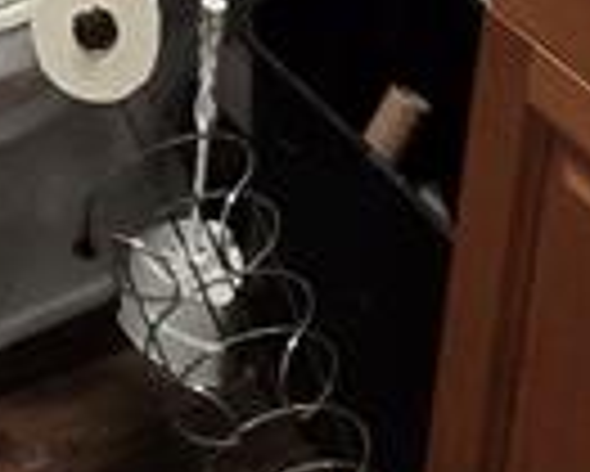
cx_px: -288
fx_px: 1730
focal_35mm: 99
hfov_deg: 17.5
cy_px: -832
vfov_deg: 11.3
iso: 250
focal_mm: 2.2
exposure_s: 1/60
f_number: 2.2
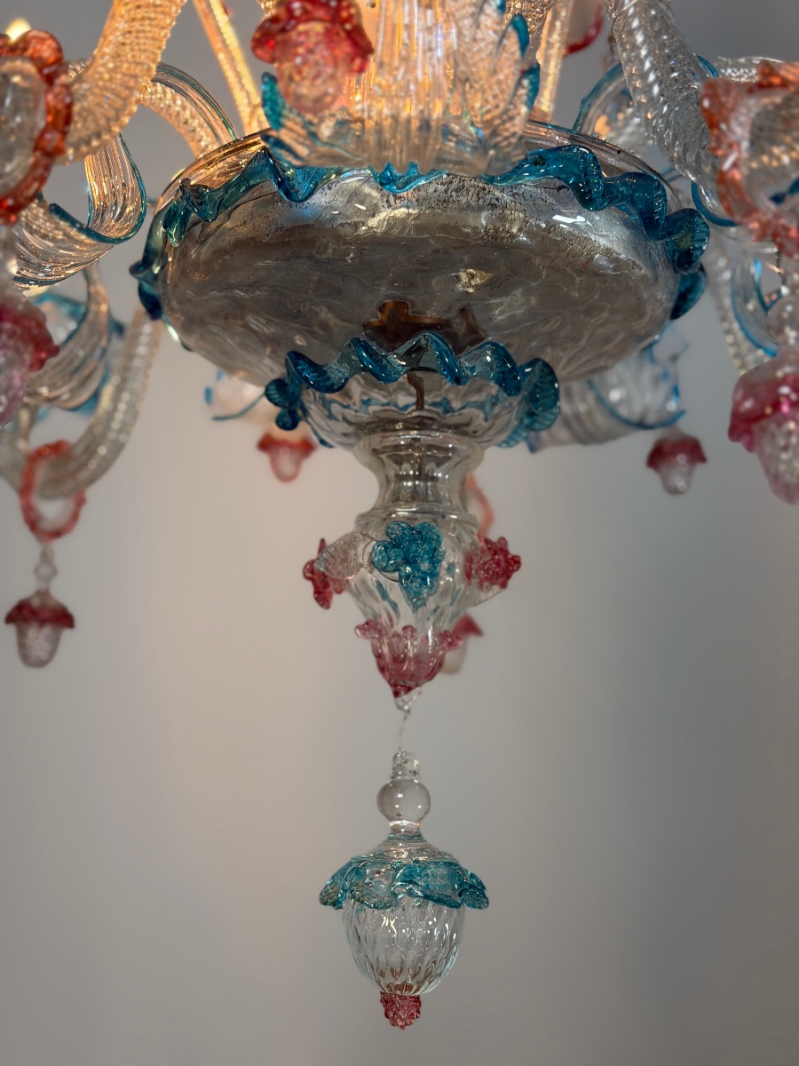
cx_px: 400
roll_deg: -1.2
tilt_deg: +12.4
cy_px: 533
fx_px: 1477
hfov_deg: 30.3
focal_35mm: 48
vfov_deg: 39.7
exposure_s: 1/100
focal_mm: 6.76
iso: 200
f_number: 1.78
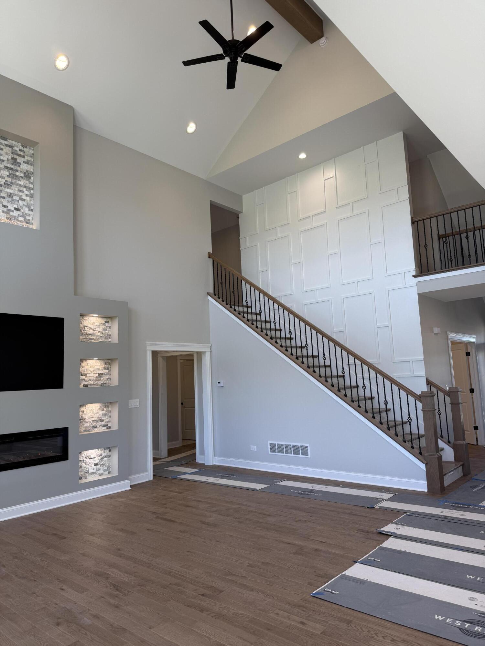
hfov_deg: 56.8
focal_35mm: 24
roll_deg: +1.7
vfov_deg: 71.6
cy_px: 323
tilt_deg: +7.3
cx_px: 242
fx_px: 448
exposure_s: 1/139
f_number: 1.78
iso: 50
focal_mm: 6.76
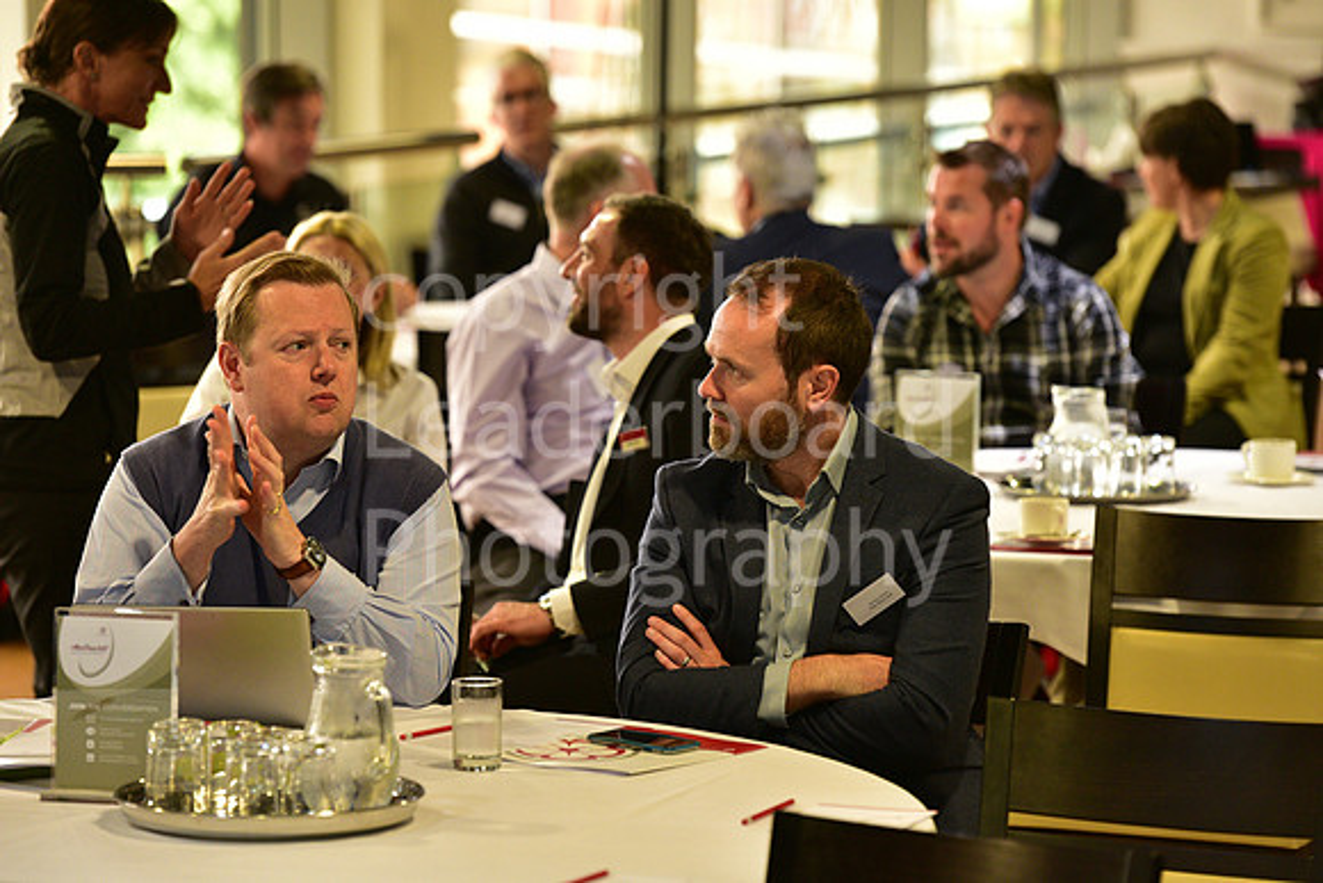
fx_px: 6249
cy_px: 442
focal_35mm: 170
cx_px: 662
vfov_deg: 8.1
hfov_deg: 12.1
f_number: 4
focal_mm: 170
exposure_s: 1/80
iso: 1600
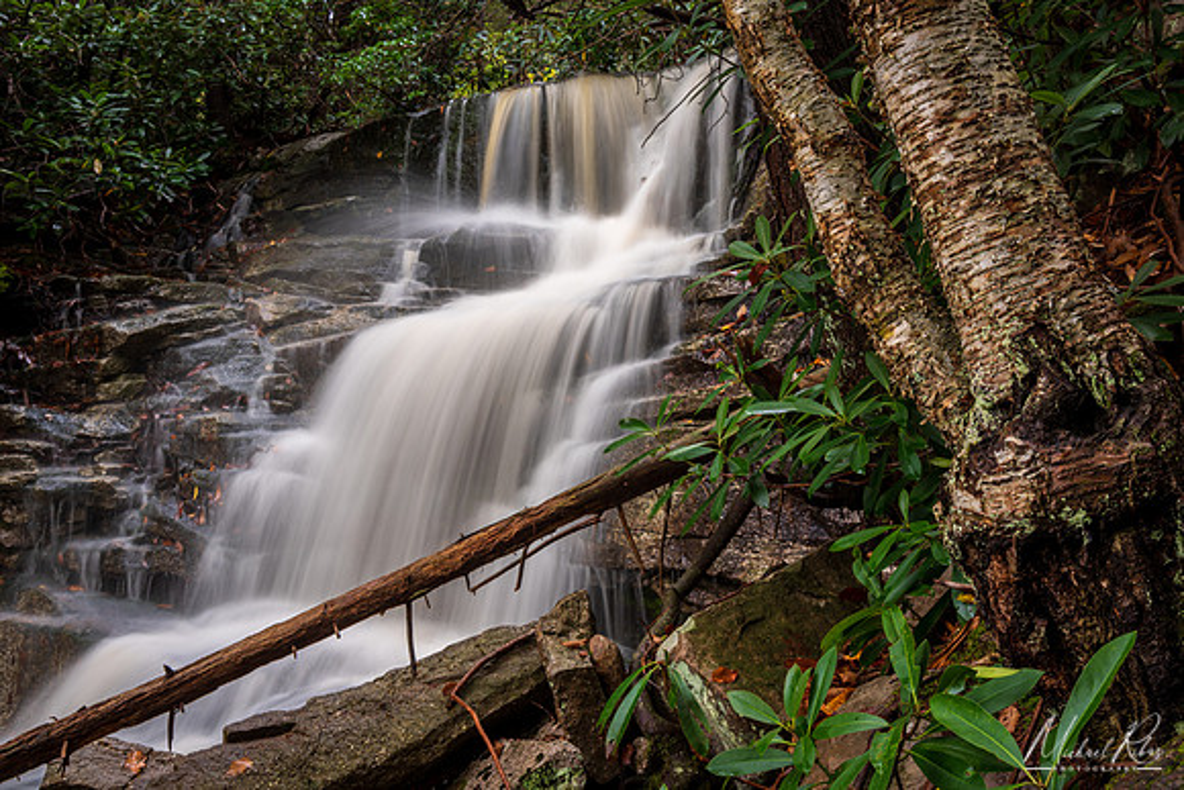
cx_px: 592
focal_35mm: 39
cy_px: 380
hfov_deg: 49.0
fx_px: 1298
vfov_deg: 33.9
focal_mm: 38
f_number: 13
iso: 64
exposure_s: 1
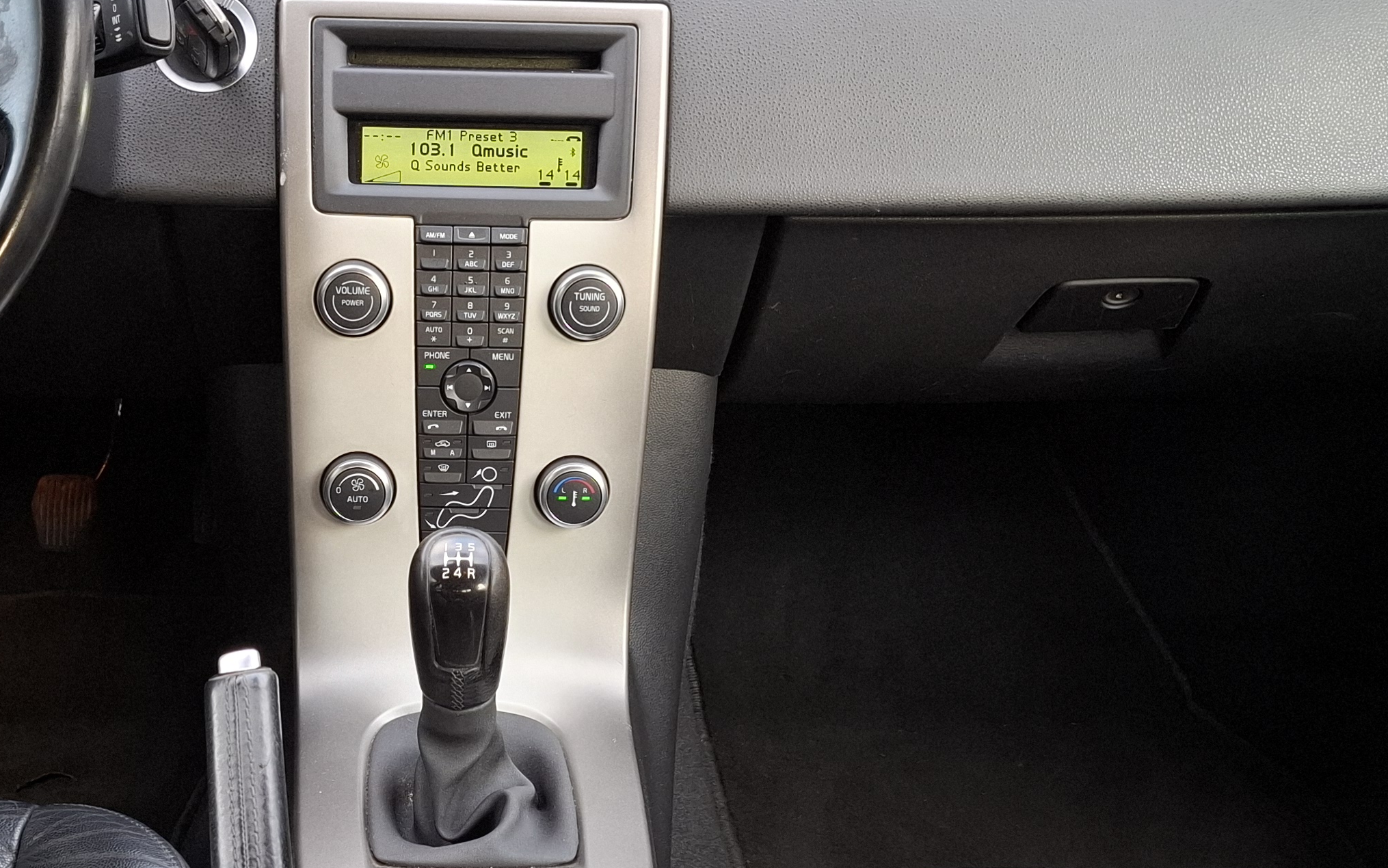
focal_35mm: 49
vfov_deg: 26.3
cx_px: 436
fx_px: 1854
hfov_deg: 40.4
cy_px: 473
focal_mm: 5.54
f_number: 1.8
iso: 125
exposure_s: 1/100
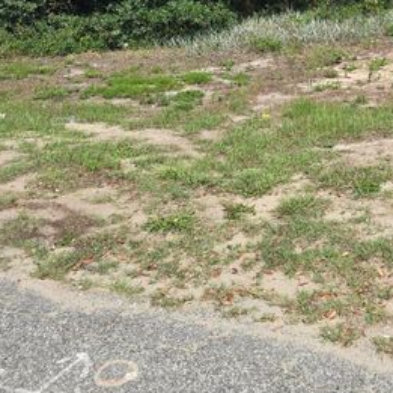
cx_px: 369
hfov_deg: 31.0
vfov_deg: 29.8
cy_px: -29
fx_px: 668
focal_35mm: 52
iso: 12
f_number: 1.7
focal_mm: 6.3
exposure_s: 1/805
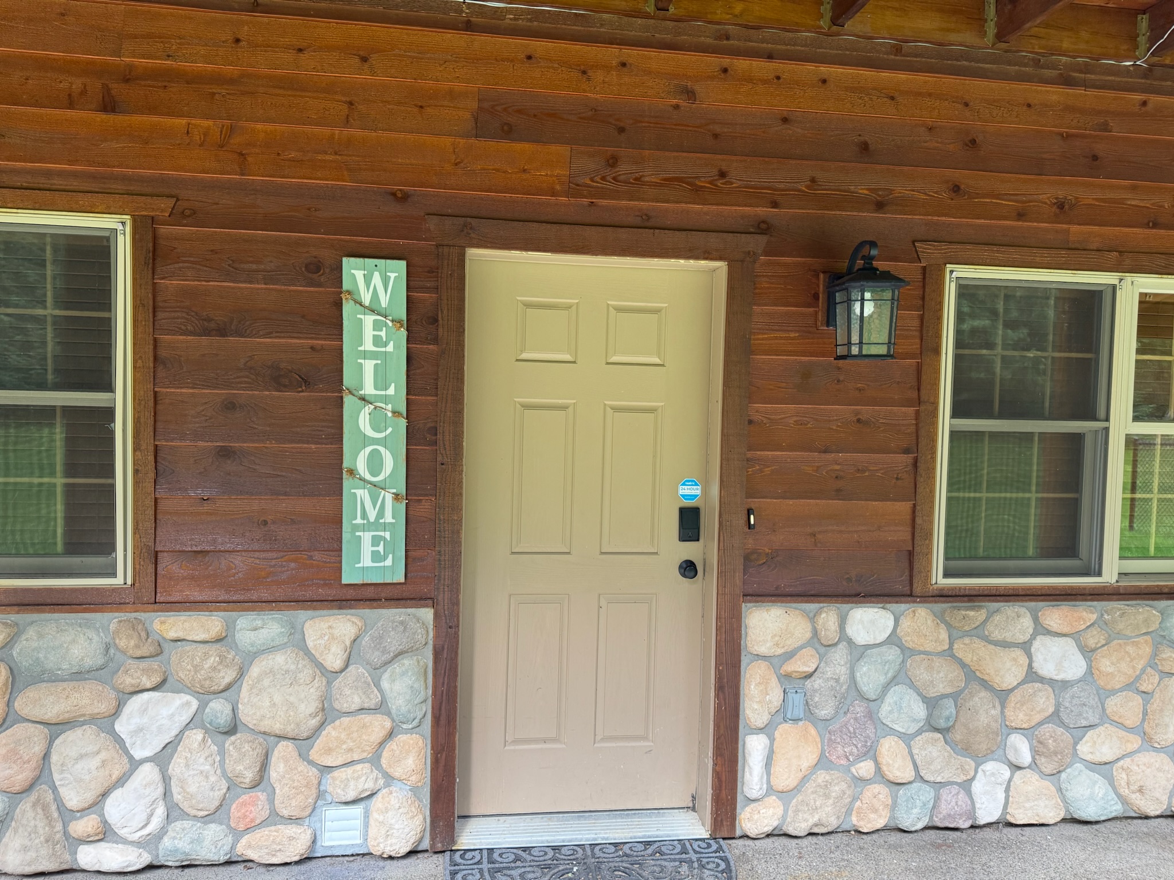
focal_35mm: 24
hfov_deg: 71.6
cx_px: 587
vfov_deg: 56.8
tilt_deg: -2.7
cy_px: 440
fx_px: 814
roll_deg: -1.6
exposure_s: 1/94
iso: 200
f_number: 1.78
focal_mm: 6.76
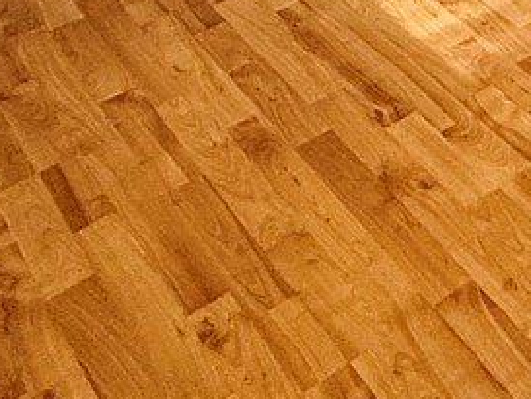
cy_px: -633
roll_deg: +1.0
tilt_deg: -5.0
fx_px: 1258
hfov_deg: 21.2
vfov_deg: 12.7
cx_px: 722
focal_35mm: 82
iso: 160
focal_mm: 2.22
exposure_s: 1/99
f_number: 2.2
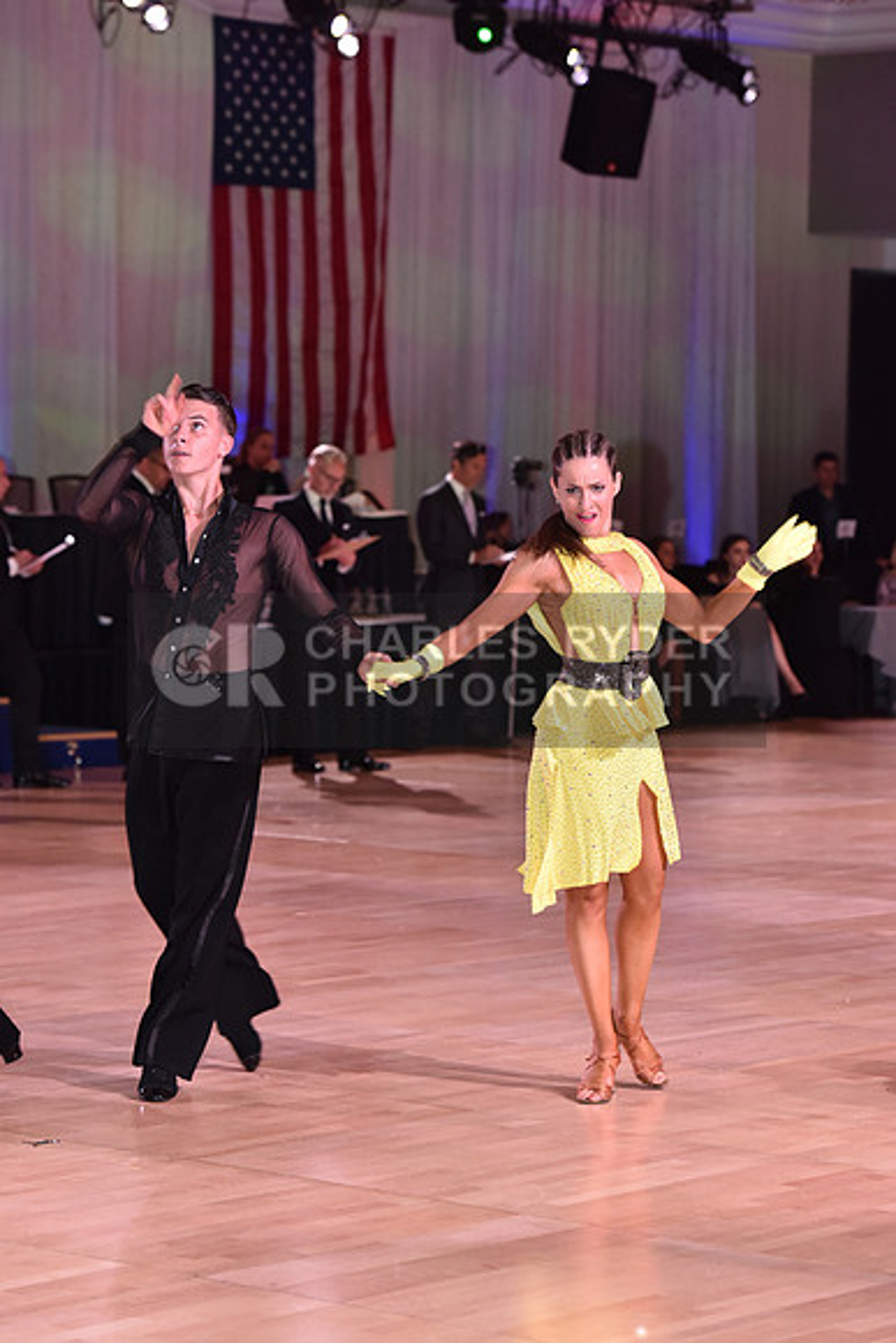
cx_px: 448
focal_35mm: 112
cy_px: 672
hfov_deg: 12.2
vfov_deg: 18.3
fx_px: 4179
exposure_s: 1/250
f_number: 4.5
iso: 1600
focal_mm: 112
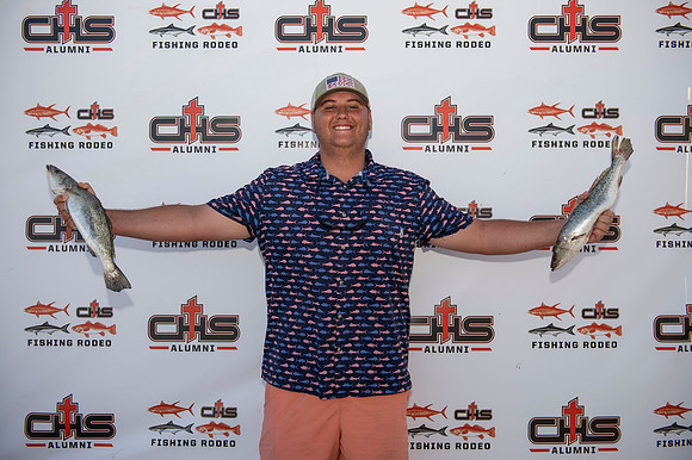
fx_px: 730
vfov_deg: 35.0
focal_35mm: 38
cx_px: 346
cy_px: 230
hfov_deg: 50.7
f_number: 4
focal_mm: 38
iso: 50
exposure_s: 1/250
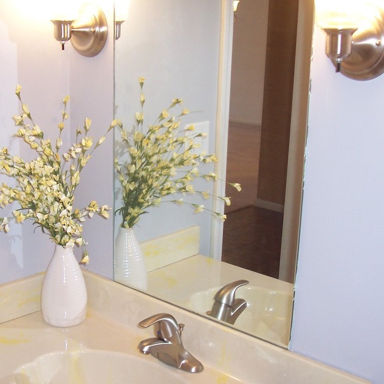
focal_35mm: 53
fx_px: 665
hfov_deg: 32.0
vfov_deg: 32.1
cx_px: 142
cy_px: 228
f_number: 2.8
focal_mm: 5.6
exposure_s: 1/60
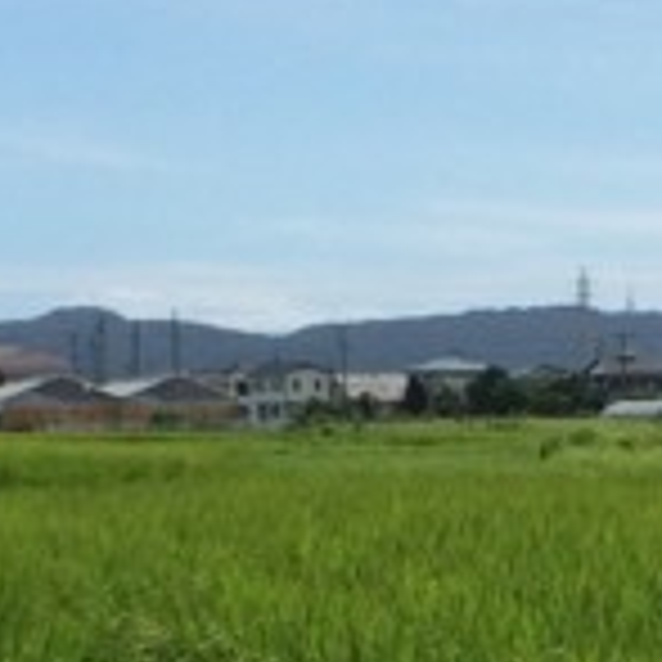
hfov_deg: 9.7
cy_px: 838
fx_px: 3873
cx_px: 671
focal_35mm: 179
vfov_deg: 9.6
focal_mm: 4.15
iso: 32
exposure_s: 1/3425
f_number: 2.2
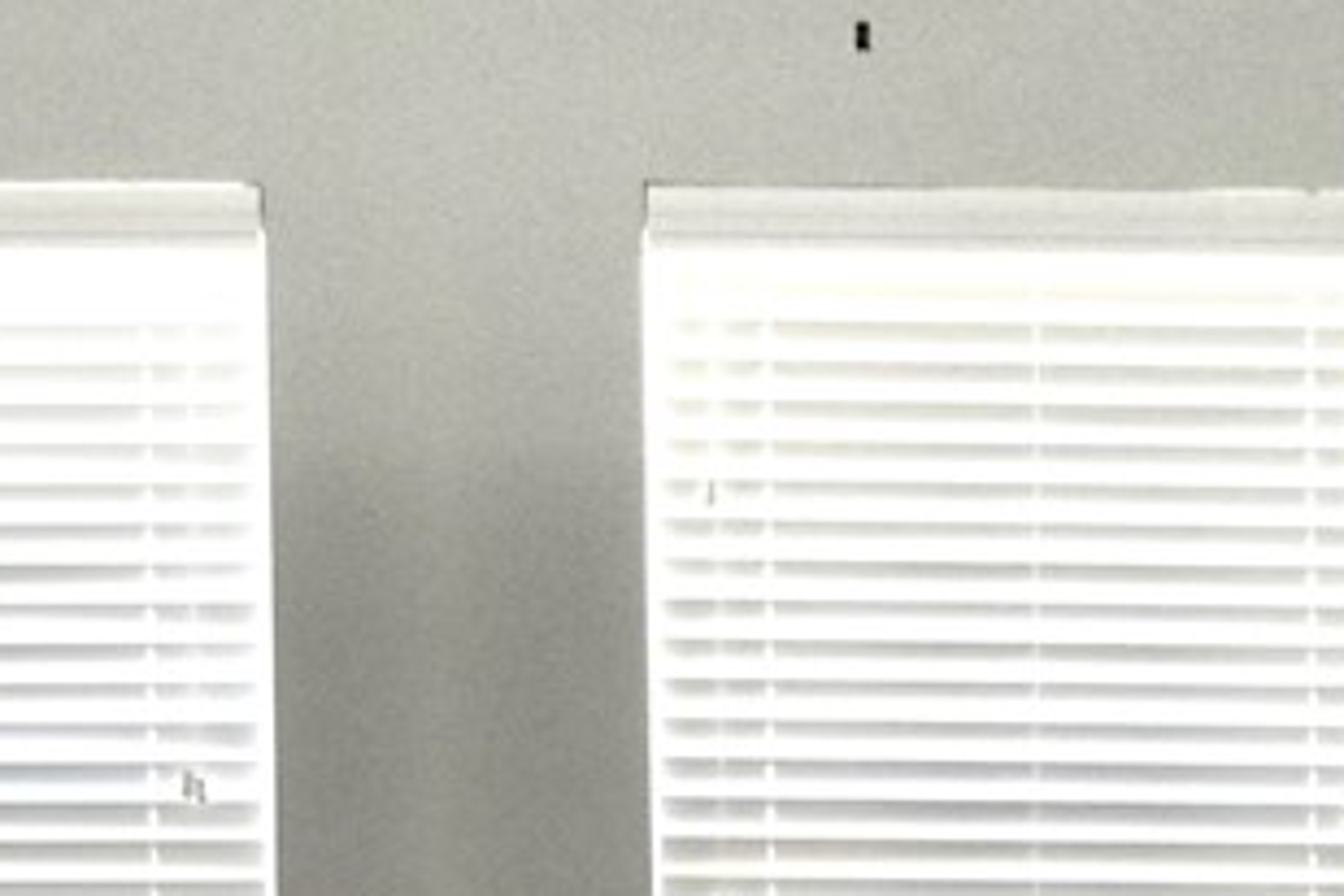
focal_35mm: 190
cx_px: 1048
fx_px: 7093
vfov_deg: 7.2
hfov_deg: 10.8
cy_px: 1179
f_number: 3.5
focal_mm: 18
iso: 1600
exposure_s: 1/60
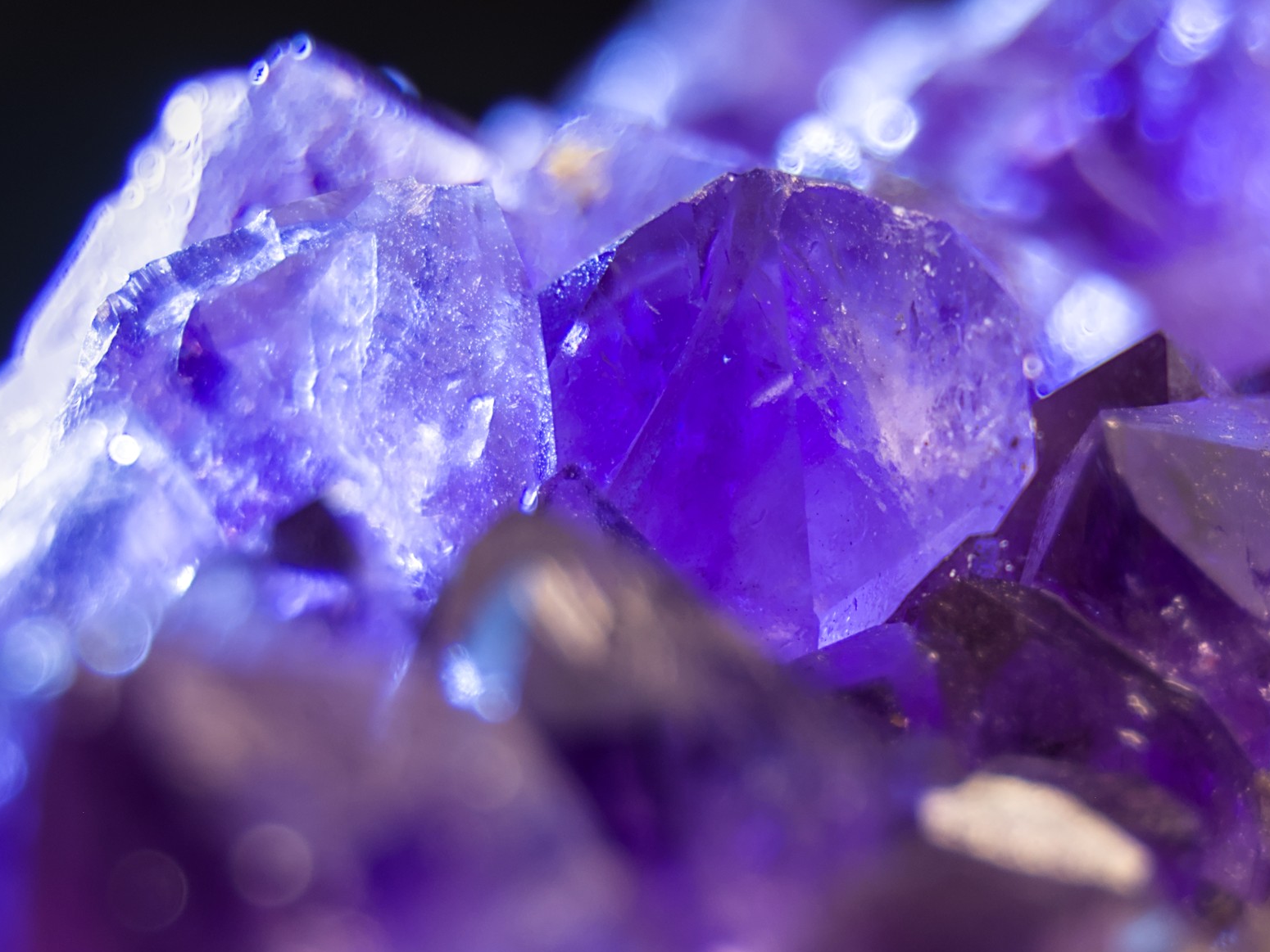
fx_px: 10786
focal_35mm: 294
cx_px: 806
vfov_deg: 5.1
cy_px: 416
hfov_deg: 6.7
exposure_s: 1/20
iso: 100
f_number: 5.6
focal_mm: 105
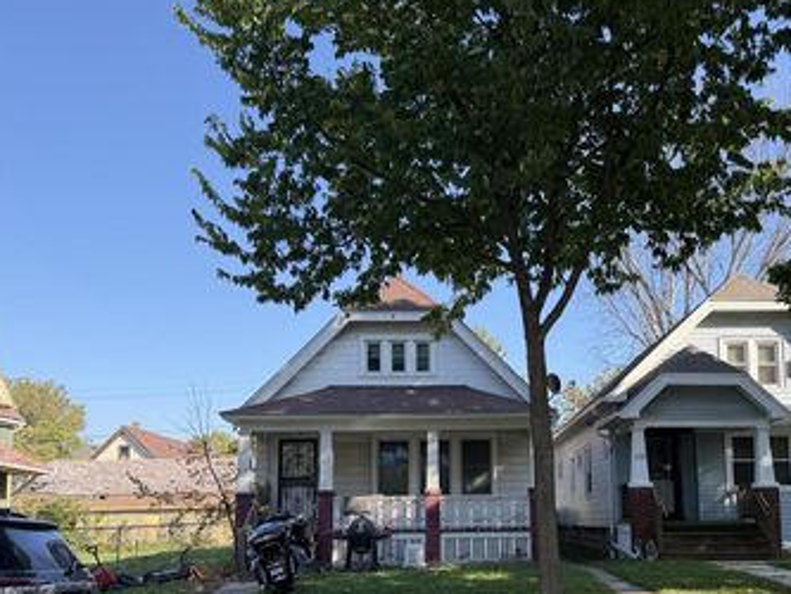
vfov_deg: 39.0
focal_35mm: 36
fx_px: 823
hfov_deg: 50.8
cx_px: 494
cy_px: 415
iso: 80
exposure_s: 1/1689
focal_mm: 6.76
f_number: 1.78
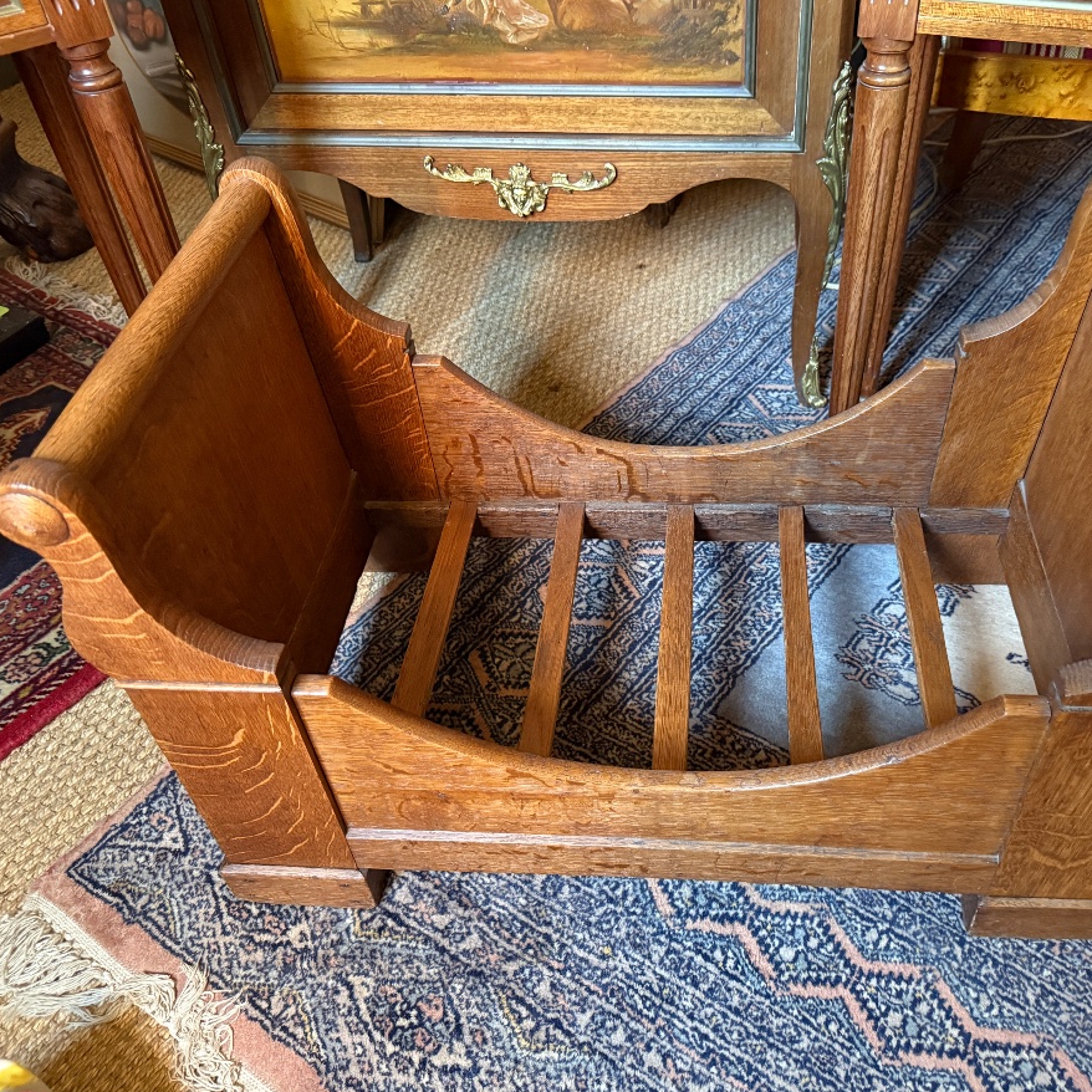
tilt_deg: -44.1
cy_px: 551
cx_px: 643
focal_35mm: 29
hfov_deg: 55.3
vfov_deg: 55.6
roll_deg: +2.4
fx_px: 1035
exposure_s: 1/36
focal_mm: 6.76
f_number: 1.78
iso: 1000
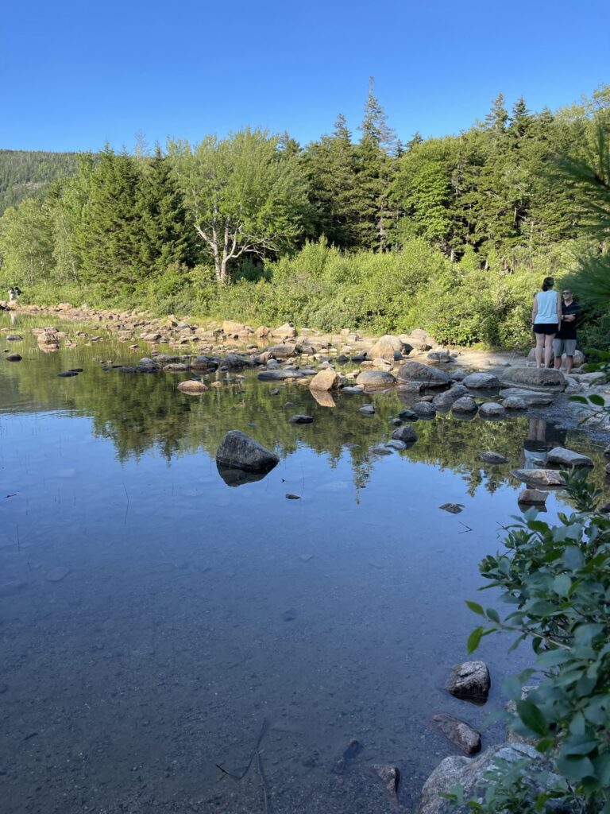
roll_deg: -0.5
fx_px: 611
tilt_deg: -11.2
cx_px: 305
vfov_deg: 67.3
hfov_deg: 53.1
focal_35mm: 26
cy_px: 407
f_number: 1.6
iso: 32
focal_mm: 5.1
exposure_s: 1/1020
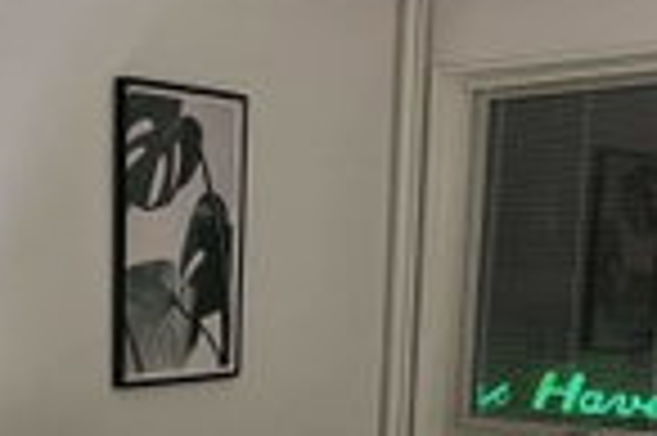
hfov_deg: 26.6
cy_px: 499
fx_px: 1349
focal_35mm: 74
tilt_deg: -11.9
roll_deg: -0.5
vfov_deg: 17.6
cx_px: 94
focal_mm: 5.1
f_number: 1.6
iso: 320
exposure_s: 1/50
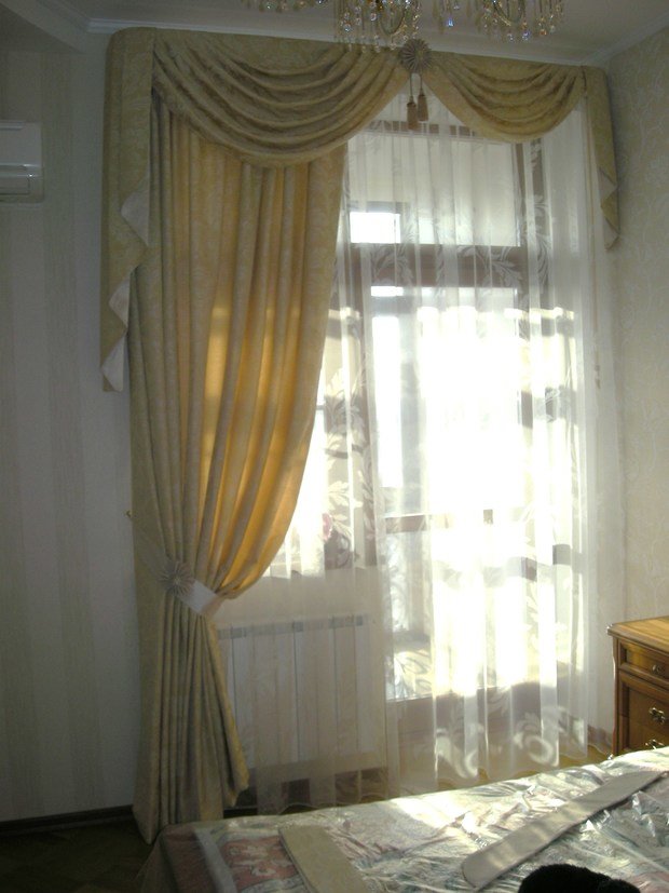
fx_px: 902
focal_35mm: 35
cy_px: 446
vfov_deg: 52.6
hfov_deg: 40.7
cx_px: 334
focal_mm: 5.7
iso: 50
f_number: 2.8
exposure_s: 1/210
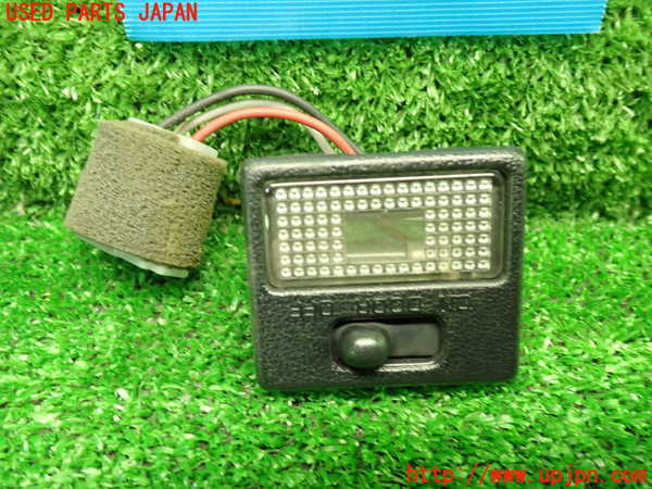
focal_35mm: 30
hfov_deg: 60.0
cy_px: 244
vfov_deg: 46.8
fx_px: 565
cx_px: 326
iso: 800
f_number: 2.3
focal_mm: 5.4
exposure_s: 1/30
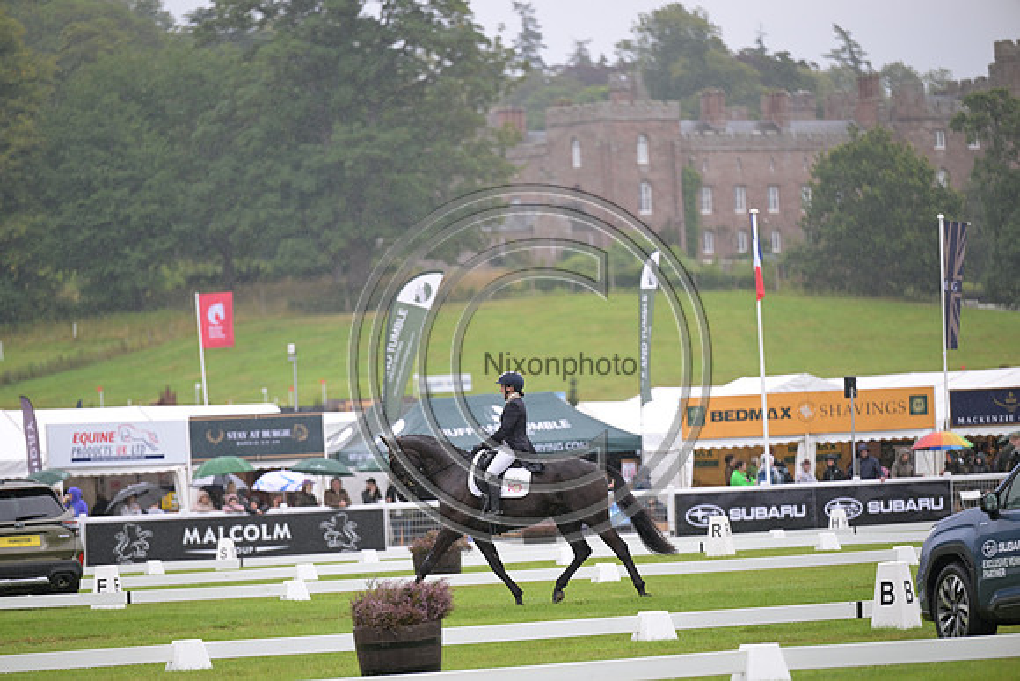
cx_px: 510
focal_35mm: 200
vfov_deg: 6.9
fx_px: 5668
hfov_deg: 10.3
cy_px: 340
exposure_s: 1/1250
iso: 560
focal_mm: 200
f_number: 3.2
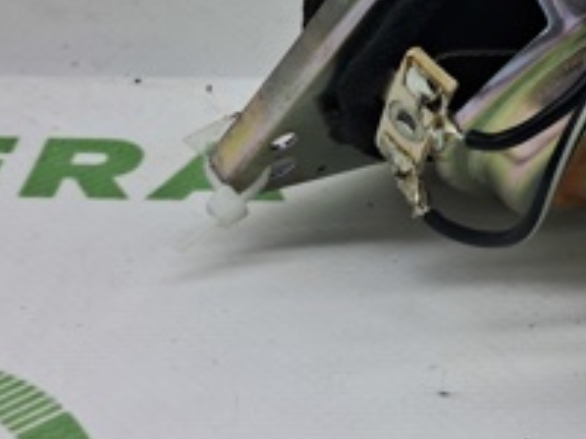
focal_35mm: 87
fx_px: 1472
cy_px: 16
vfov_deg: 16.6
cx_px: 539
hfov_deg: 21.9
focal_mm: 4
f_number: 1.8
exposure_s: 1/100
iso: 50
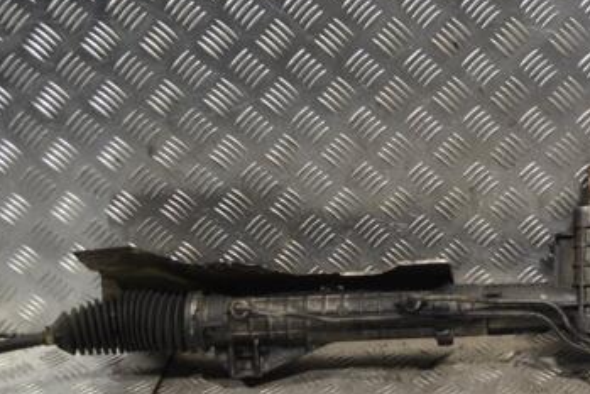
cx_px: 468
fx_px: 1098
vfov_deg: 20.3
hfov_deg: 29.4
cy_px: 233
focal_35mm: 67
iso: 400
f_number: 5
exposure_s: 1/100
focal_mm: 26
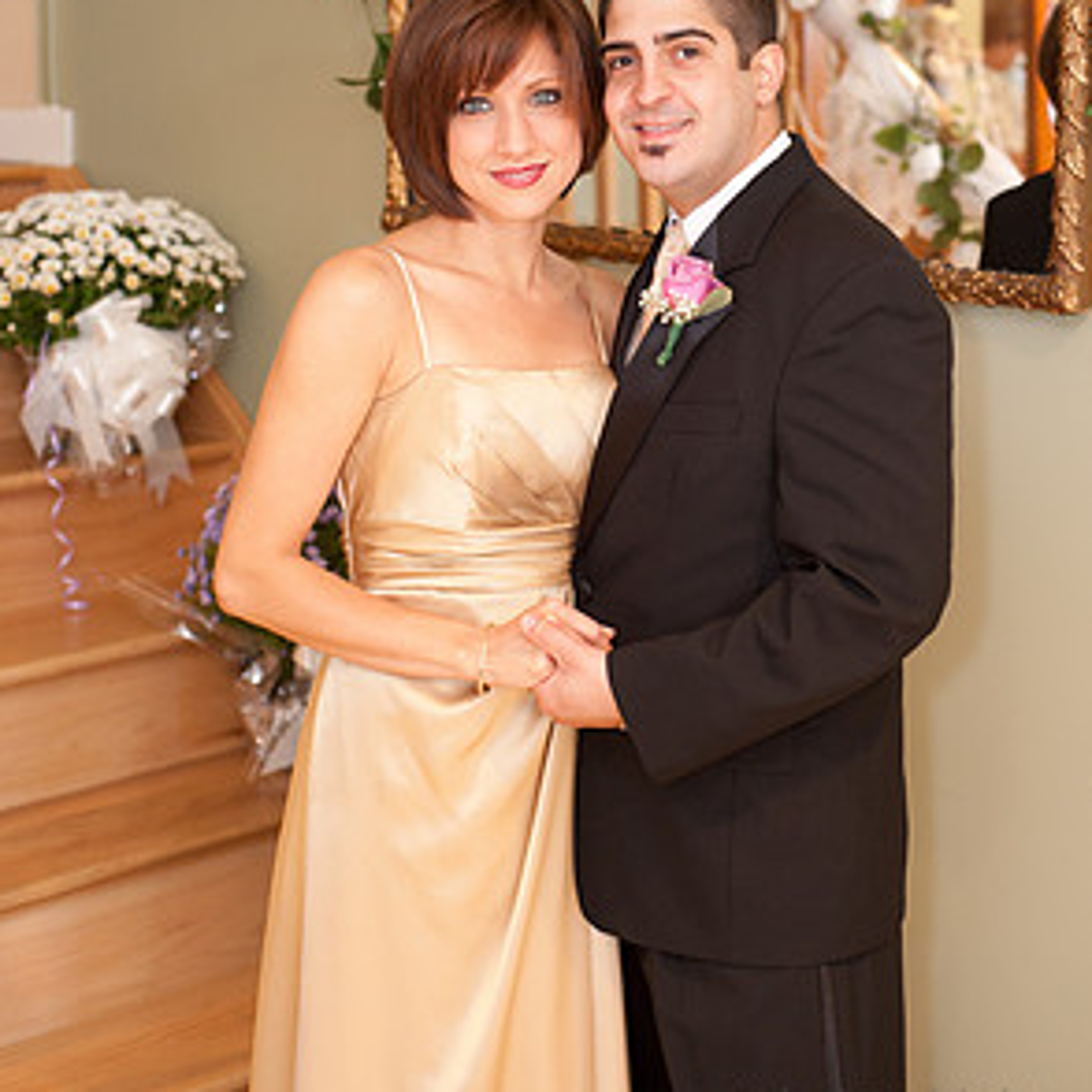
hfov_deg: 26.5
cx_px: 544
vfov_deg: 26.3
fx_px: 2320
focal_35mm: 65
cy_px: 334
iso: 1250
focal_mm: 50
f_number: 2.8
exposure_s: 1/60
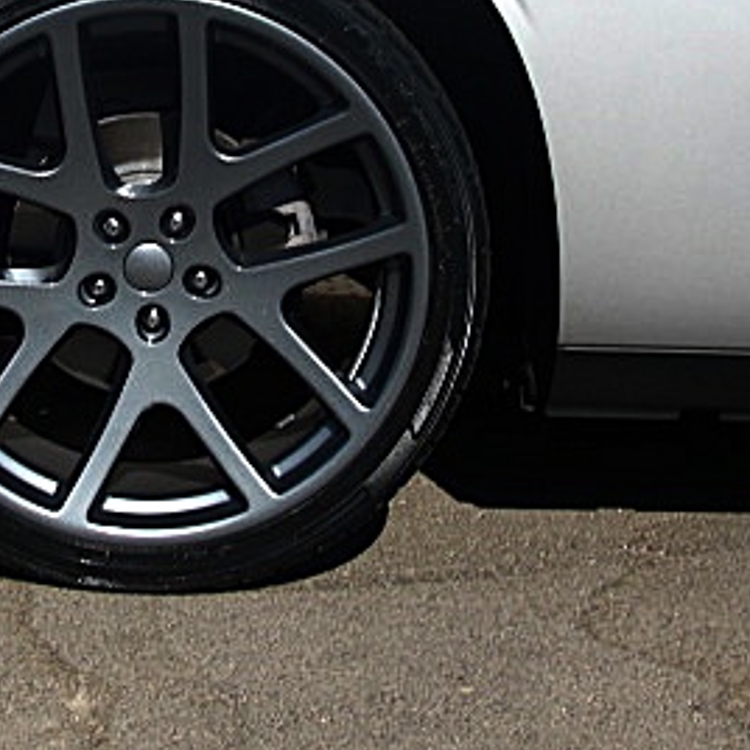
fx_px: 1863
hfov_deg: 22.5
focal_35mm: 76
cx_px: 148
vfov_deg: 22.4
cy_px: 120
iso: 50
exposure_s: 1/125
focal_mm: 6.3
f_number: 7.9
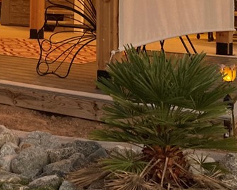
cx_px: 12
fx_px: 583
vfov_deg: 17.5
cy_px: -48
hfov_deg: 22.3
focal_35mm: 83
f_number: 1.8
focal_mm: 3.99
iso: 400
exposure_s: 1/30
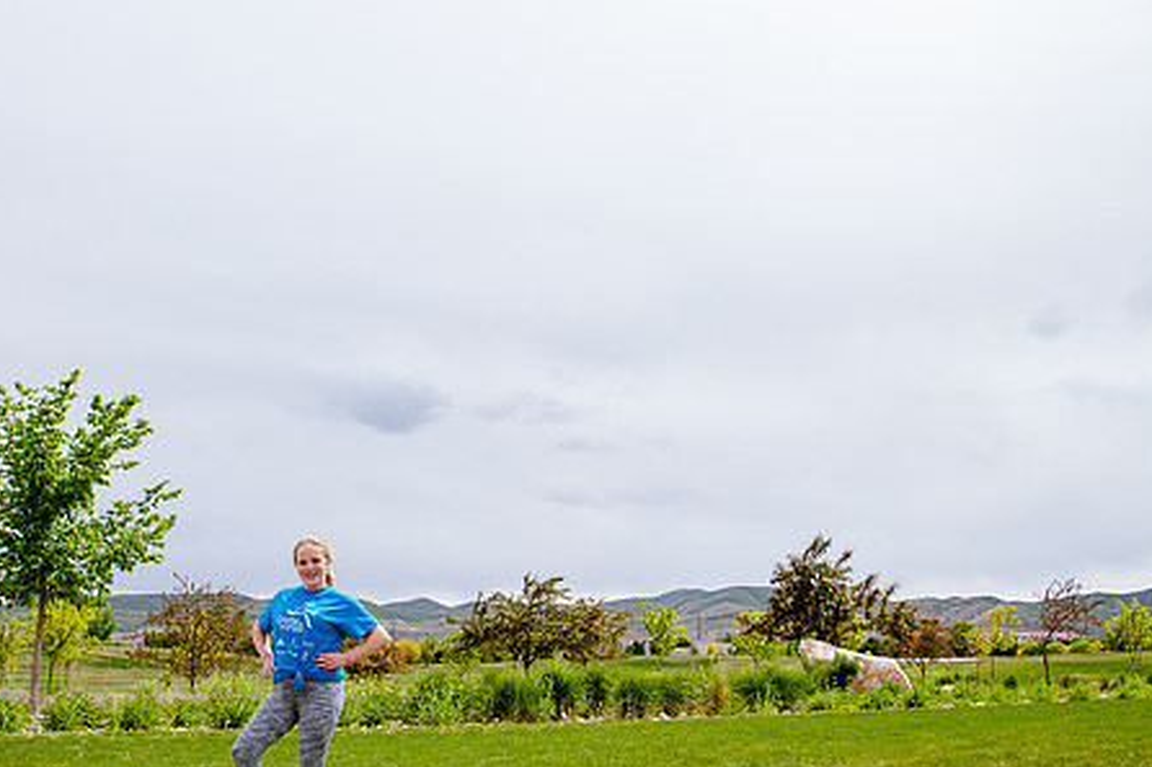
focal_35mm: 34
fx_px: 1088
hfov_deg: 55.4
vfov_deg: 38.7
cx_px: 460
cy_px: 446
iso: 200
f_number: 6.3
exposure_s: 1/640
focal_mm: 24
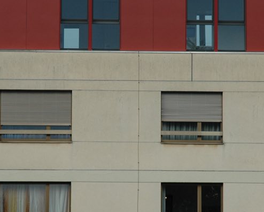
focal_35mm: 239
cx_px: 158
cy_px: 97
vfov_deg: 6.5
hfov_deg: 8.1
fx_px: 1869
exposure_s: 1/200
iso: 200
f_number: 7.1
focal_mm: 70
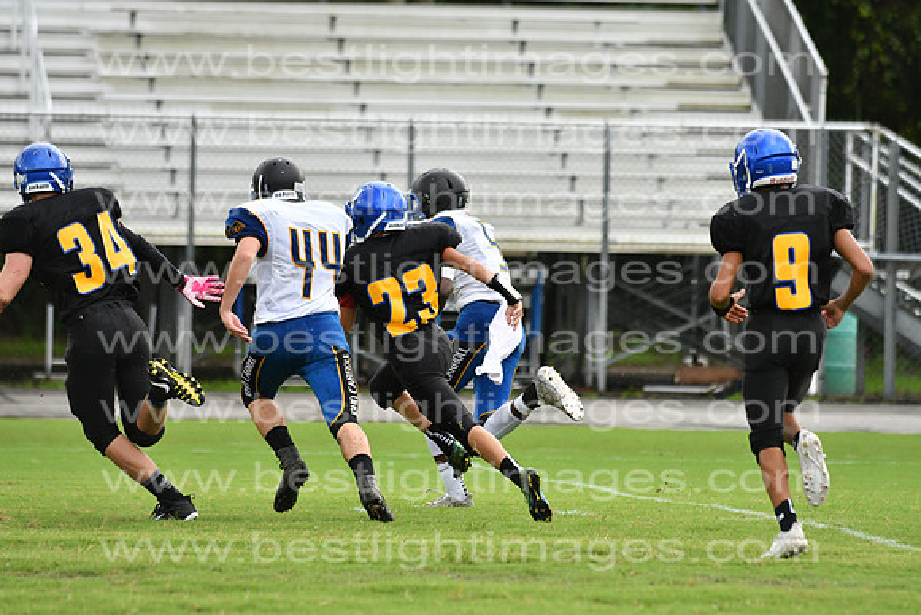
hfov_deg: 9.8
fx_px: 5374
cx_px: 460
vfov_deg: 6.5
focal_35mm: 210
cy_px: 308
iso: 800
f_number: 3.5
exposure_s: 1/2500
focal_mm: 140
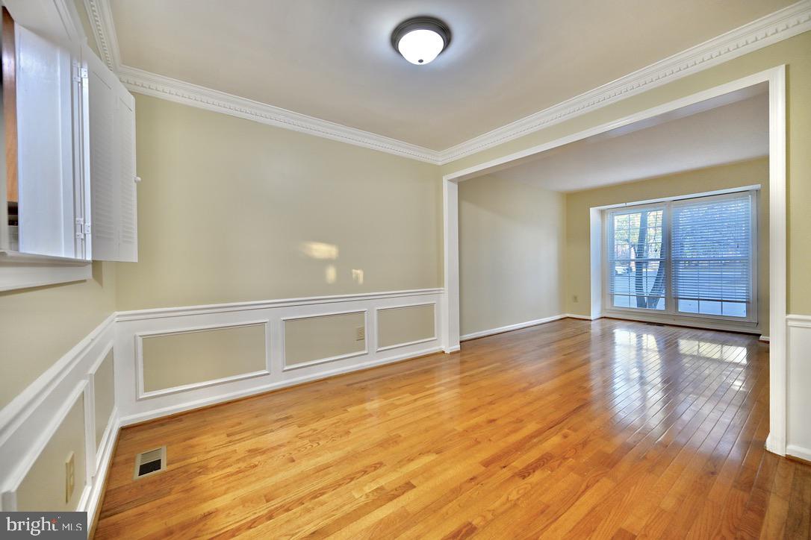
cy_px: 270
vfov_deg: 81.2
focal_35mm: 14
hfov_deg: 104.3
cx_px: 406
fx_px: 315
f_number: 4
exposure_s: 1/30
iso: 250
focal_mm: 14
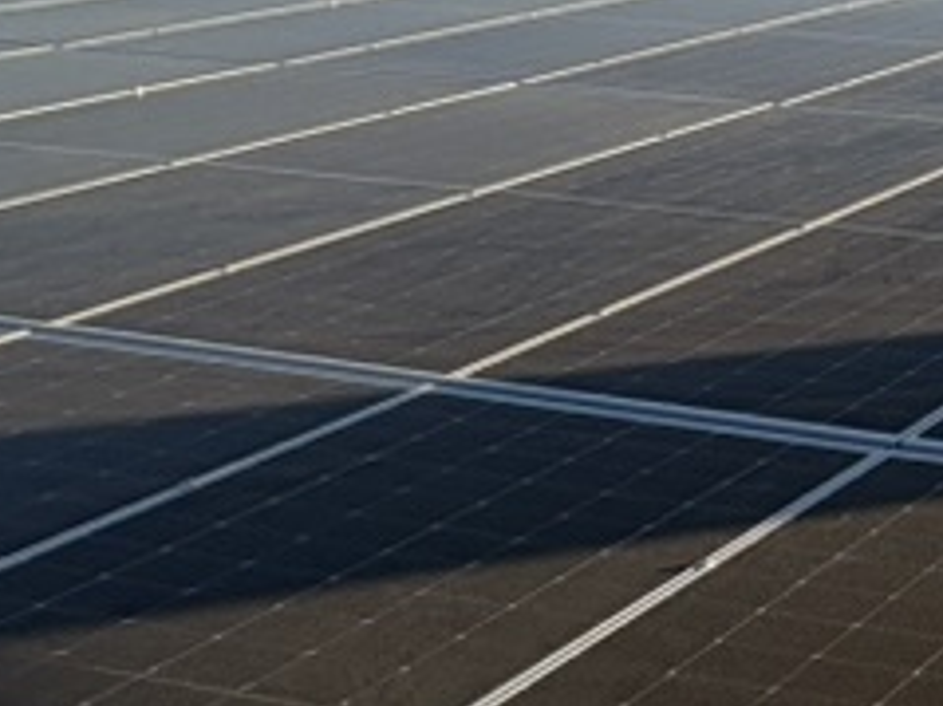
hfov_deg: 21.2
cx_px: 1705
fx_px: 1634
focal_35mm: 60
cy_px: -130
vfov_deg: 22.6
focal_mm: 2.22
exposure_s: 1/858
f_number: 2.2
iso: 40
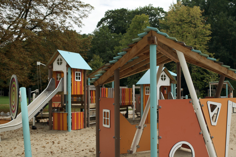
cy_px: 91
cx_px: 152
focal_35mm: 48
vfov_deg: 28.0
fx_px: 315
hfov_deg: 40.7
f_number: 2.2
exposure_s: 1/400
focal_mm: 35
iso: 100
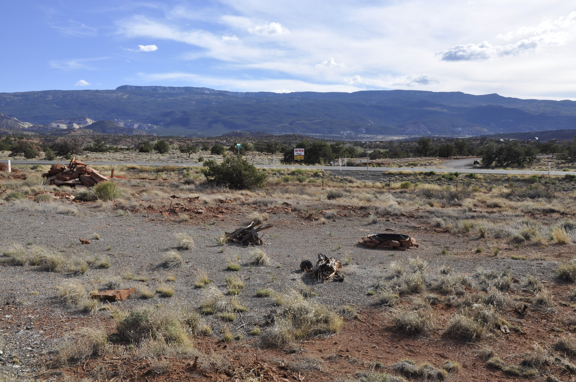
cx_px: 288
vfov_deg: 35.4
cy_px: 191
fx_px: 599
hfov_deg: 51.3
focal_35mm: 38
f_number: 10
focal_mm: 25
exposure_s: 1/400
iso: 200
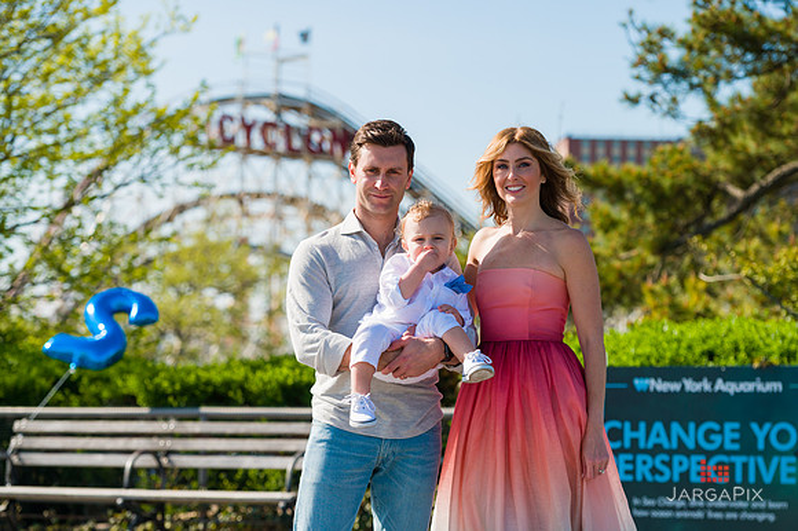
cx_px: 399
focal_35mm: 112
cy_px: 266
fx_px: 2481
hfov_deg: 18.3
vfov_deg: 12.2
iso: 200
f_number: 5
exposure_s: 1/2000
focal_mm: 112
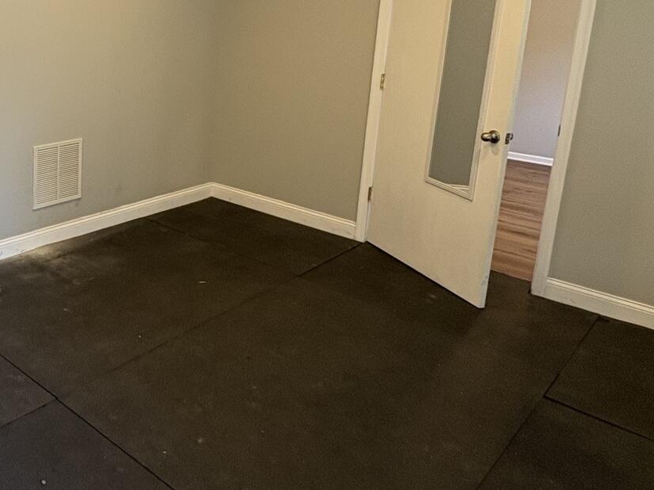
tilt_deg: -10.0
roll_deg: -0.4
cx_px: 56
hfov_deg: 47.9
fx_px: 642
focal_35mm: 34
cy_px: 113
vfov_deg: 40.4
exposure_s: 1/99
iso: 160
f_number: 2.2
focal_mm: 2.22
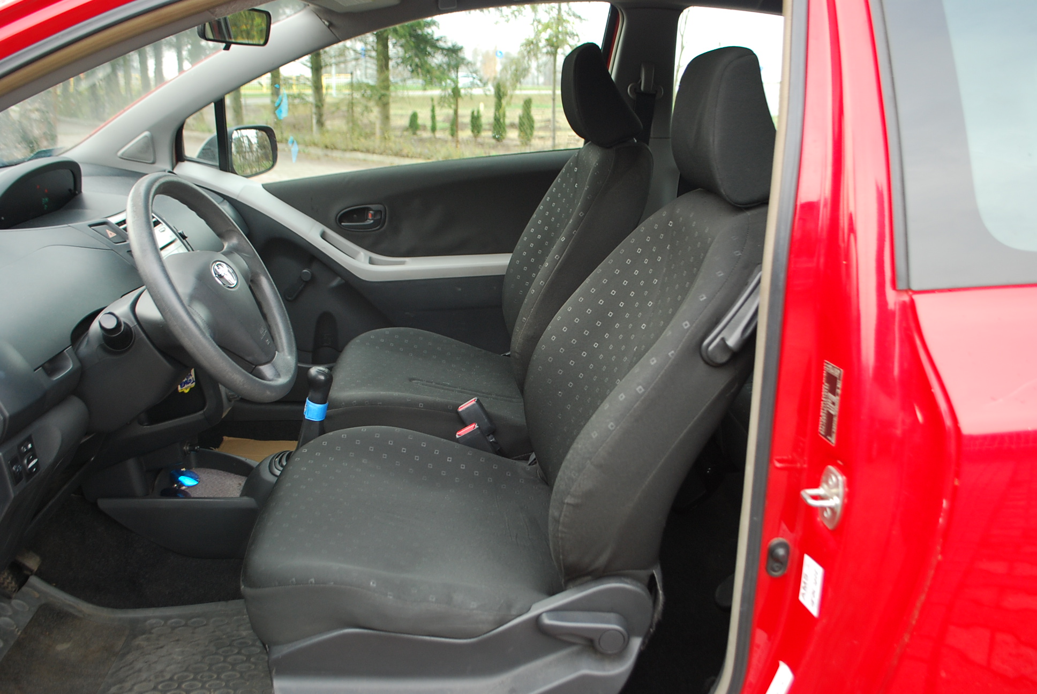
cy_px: 347
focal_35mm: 30
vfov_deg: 43.7
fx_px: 865
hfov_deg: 61.9
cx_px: 518
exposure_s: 1/60
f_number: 3.8
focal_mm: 20
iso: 320
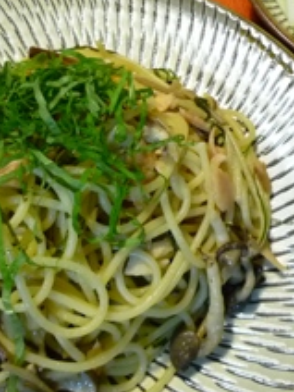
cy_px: 144
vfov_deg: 37.9
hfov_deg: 29.1
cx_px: 138
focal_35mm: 50
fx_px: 566
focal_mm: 4.4
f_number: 2.8
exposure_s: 1/13
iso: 400
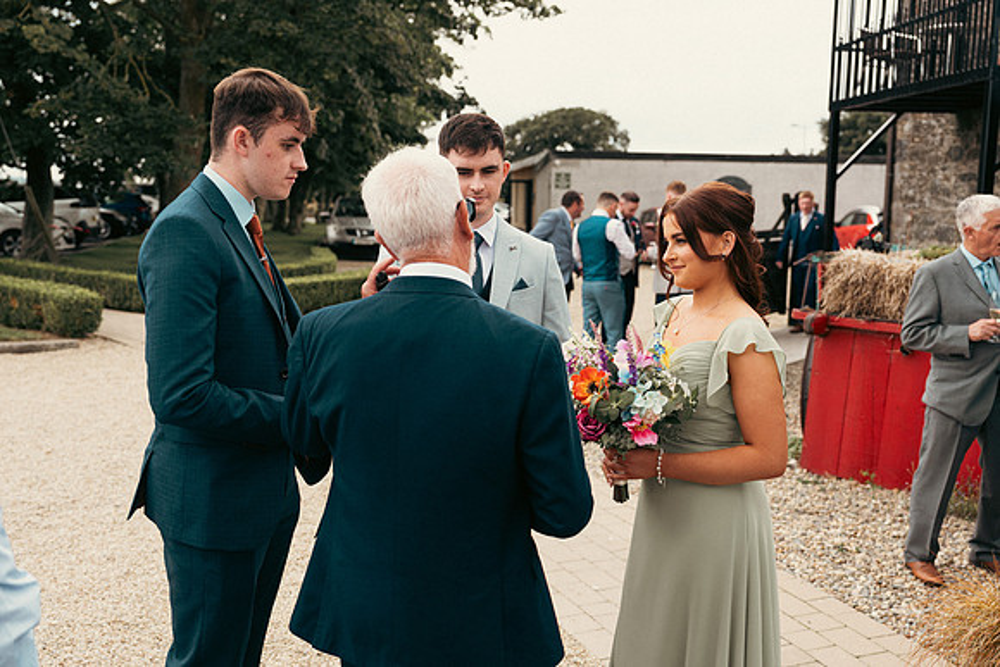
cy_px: 334
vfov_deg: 36.0
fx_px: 1028
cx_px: 500
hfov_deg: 51.9
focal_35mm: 37
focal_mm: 37
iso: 160
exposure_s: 1/400
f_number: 3.5
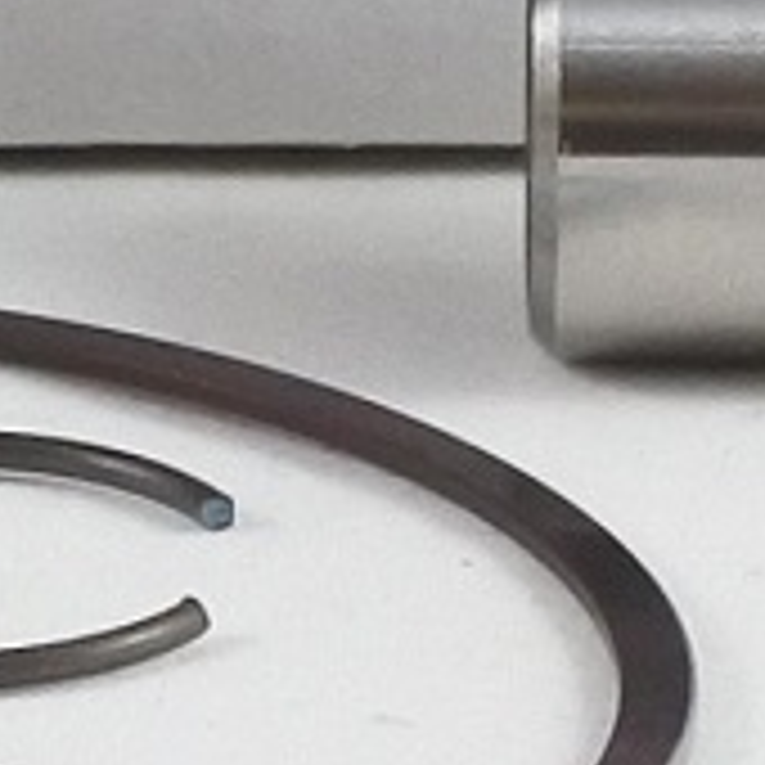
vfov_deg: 4.1
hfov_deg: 4.2
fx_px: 10501
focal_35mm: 420
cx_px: -342
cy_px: -695
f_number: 4.2
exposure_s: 1/125
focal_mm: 15.7
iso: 500
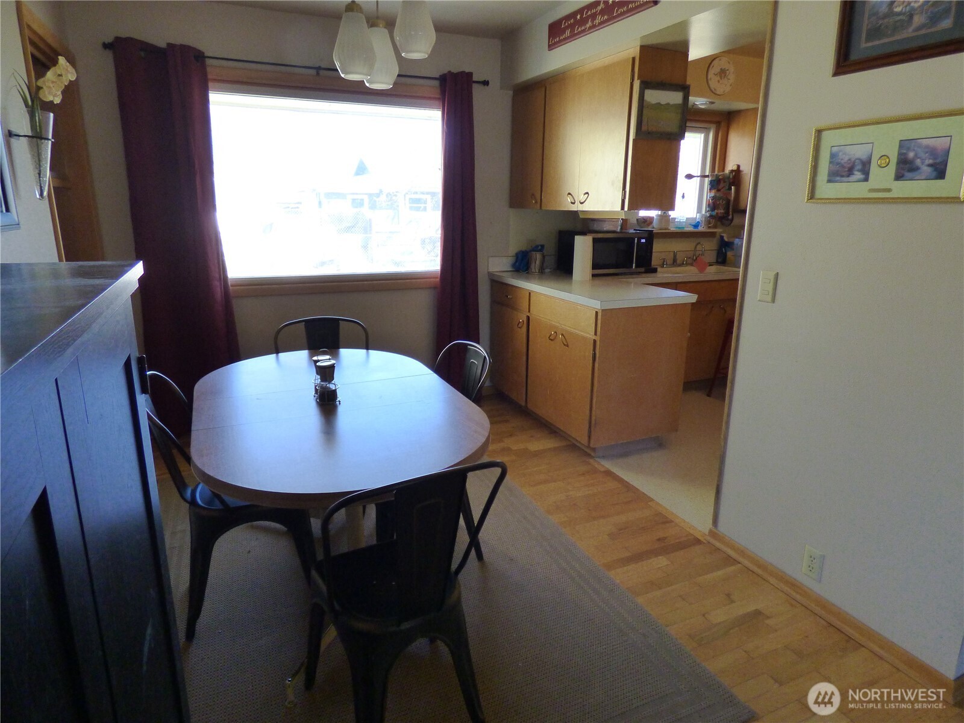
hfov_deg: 81.7
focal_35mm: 20
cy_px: 362
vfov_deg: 66.0
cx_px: 482
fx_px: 557
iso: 320
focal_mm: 3.58
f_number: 2.8
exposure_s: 1/100
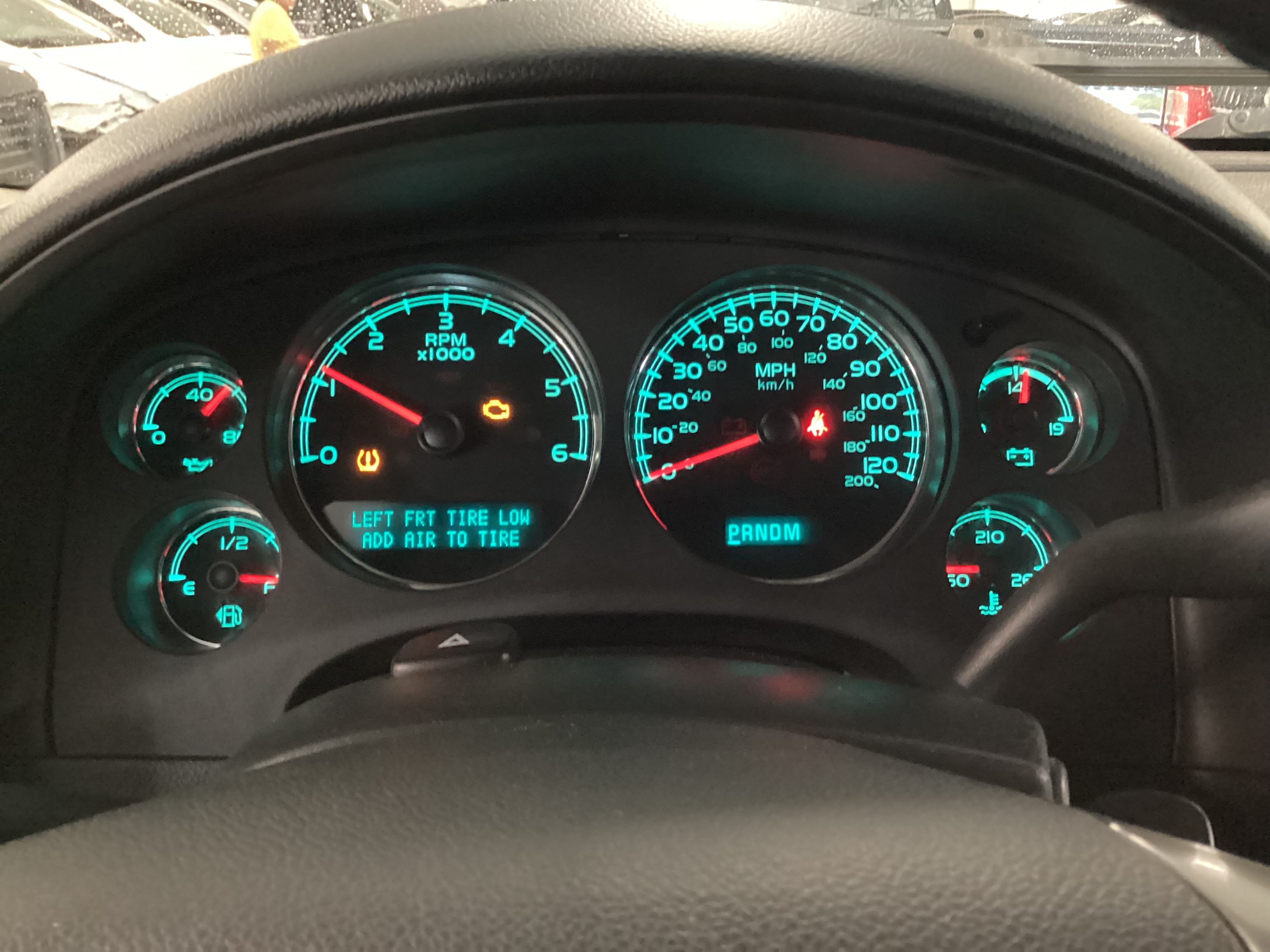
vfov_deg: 45.4
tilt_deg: -23.1
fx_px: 1137
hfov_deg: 58.4
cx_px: 635
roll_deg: -1.6
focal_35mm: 31
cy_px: 476
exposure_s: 1/17
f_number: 2.4
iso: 800
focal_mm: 3.3
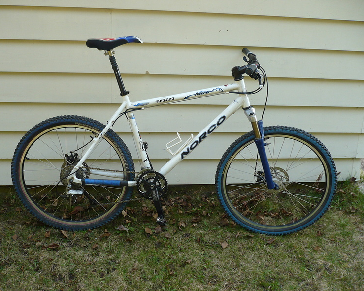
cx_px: 176
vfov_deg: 40.1
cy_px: 144
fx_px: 399
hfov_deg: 49.1
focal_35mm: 37
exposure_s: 1/160
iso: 100
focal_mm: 5.8
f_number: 2.8
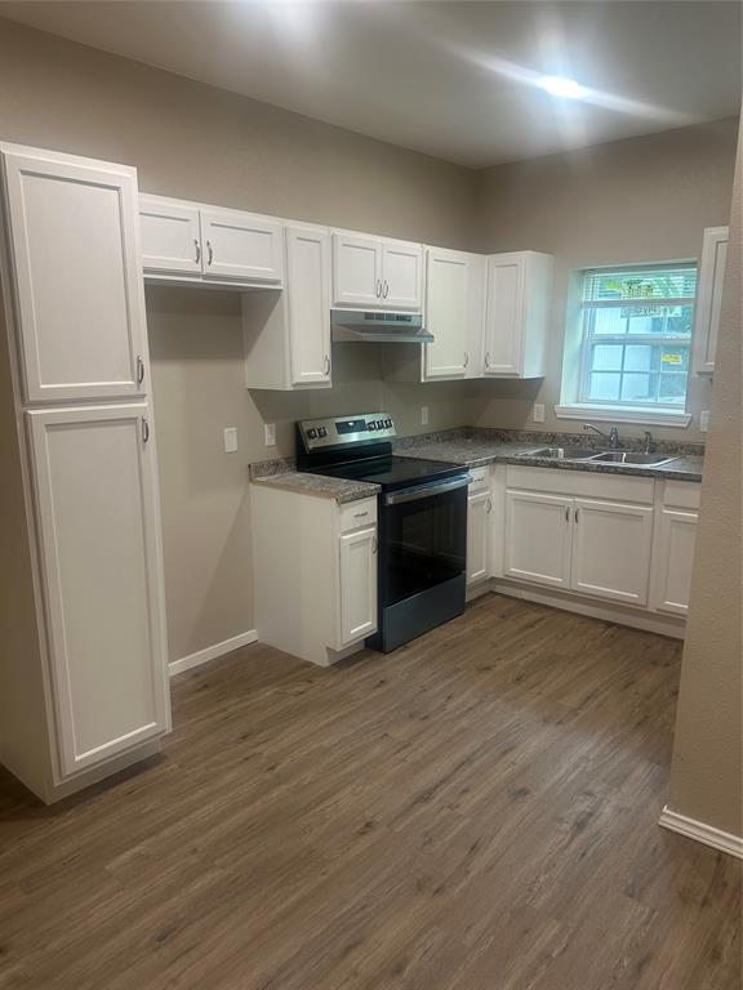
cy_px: 495
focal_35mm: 24
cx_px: 372
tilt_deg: -11.1
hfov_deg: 56.8
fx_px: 687
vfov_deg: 71.6
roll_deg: -1.0
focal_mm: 6.86
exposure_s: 1/60
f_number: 1.78
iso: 125
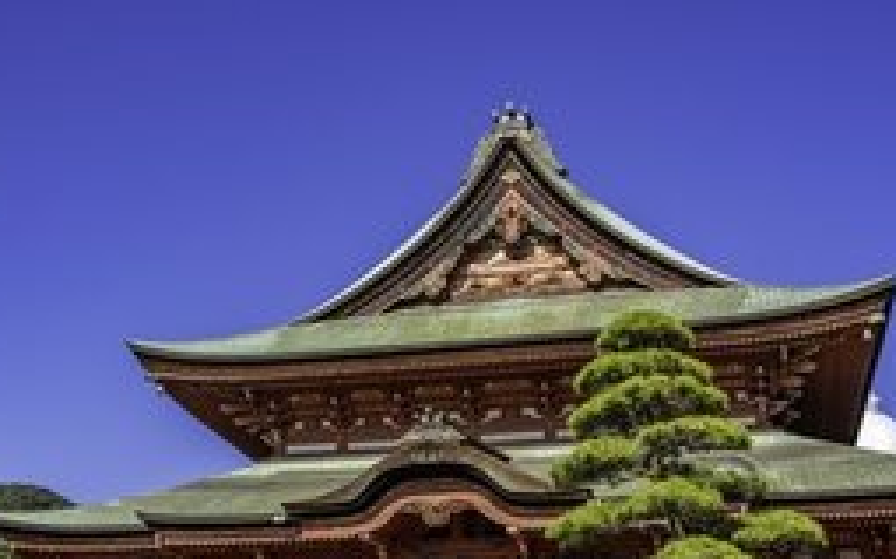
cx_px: 485
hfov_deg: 41.8
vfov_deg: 26.2
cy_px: 466
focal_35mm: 48
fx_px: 1171
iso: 160
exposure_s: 1/400
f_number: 8
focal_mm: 30
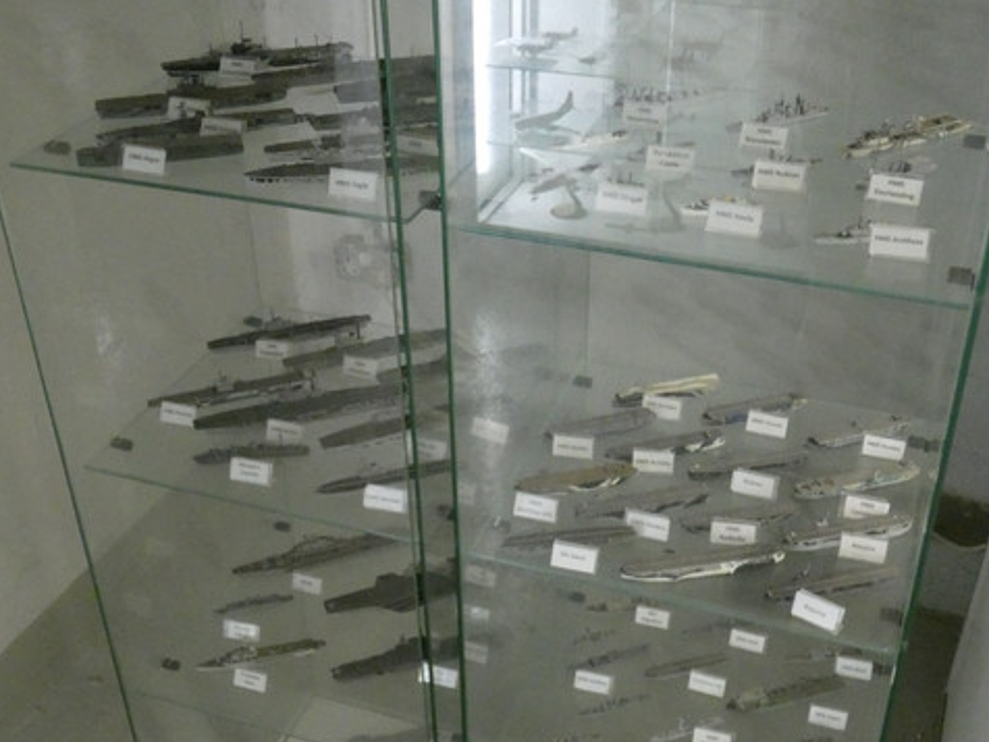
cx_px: 492
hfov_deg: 43.9
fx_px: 1229
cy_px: 380
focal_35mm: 43
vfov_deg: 33.6
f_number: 3.4
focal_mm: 5.8
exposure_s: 1/80
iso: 1250
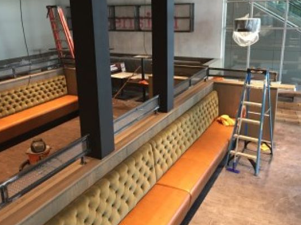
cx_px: 144
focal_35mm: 36
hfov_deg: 51.4
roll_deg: +1.3
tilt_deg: -15.6
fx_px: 313
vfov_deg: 39.6
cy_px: 98
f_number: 2.2
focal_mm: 4.15
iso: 100
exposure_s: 1/15
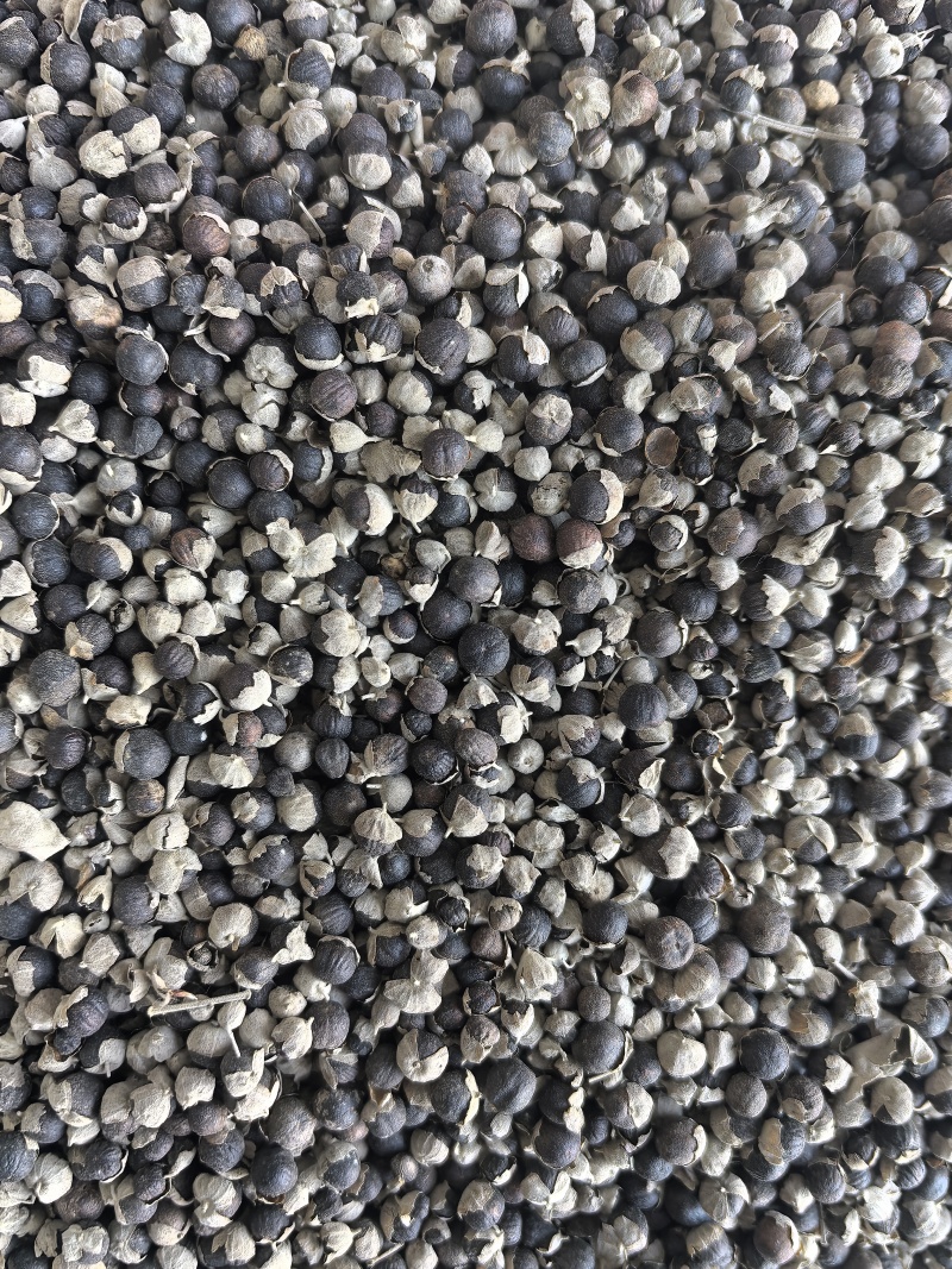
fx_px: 990
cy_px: 634
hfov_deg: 51.3
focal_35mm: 27
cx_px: 476
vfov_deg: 65.3
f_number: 2
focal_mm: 5.75
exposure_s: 1/100
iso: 200
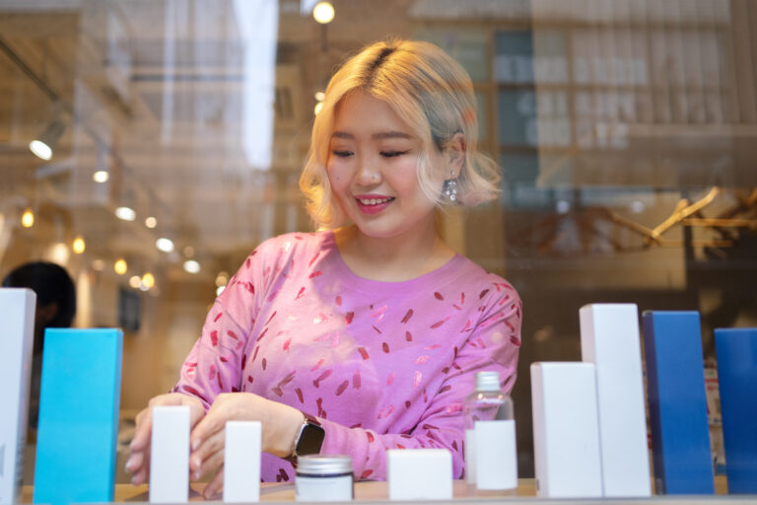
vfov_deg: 37.9
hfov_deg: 54.4
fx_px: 736
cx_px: 378
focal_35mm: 35
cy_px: 252
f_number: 2.2
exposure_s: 1/1000
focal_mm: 35
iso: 1250
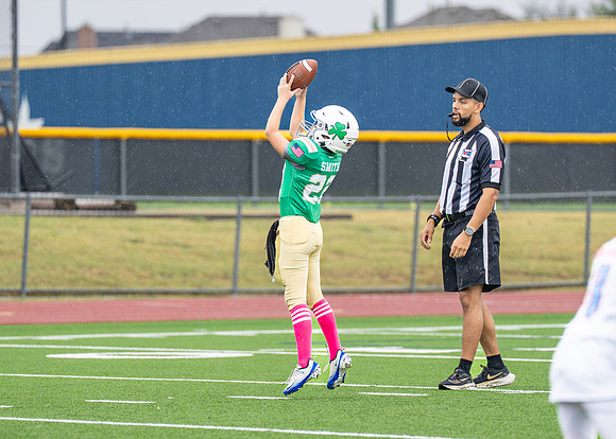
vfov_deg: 3.8
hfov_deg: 5.3
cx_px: 308
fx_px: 6699
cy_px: 266
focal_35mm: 383
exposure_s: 1/1000
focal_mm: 200
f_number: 2.8
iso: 320
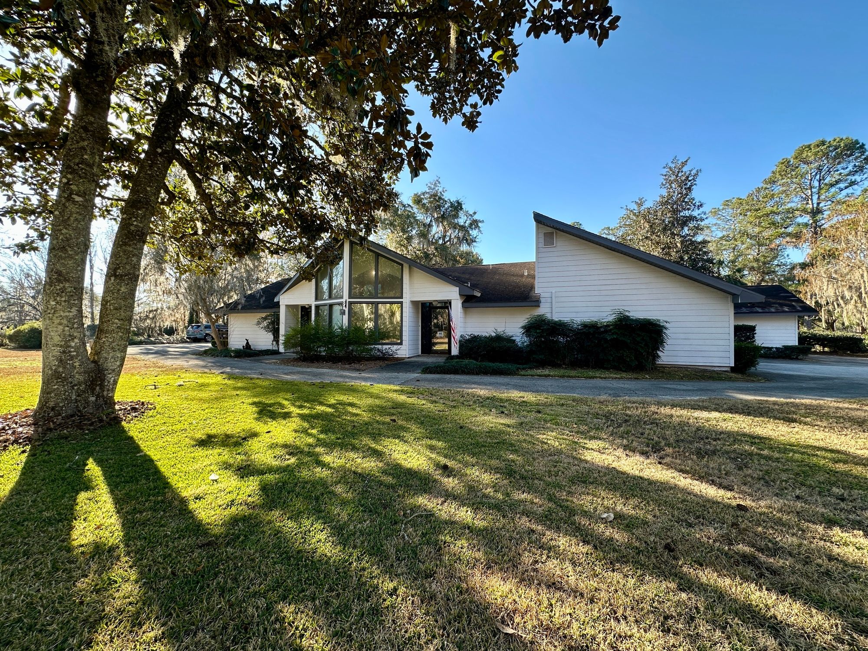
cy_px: 326
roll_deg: -0.2
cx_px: 434
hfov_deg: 102.1
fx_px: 351
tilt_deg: +2.6
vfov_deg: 85.7
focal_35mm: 14
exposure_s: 1/254
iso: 40
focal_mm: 2.22
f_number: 2.2
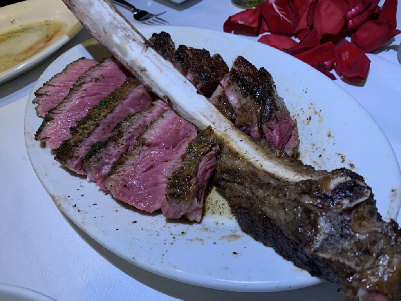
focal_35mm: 26
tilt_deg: -48.8
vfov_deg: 53.1
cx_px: 200
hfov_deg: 67.3
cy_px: 150
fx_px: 301
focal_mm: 4.25
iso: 320
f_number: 1.8
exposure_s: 1/45
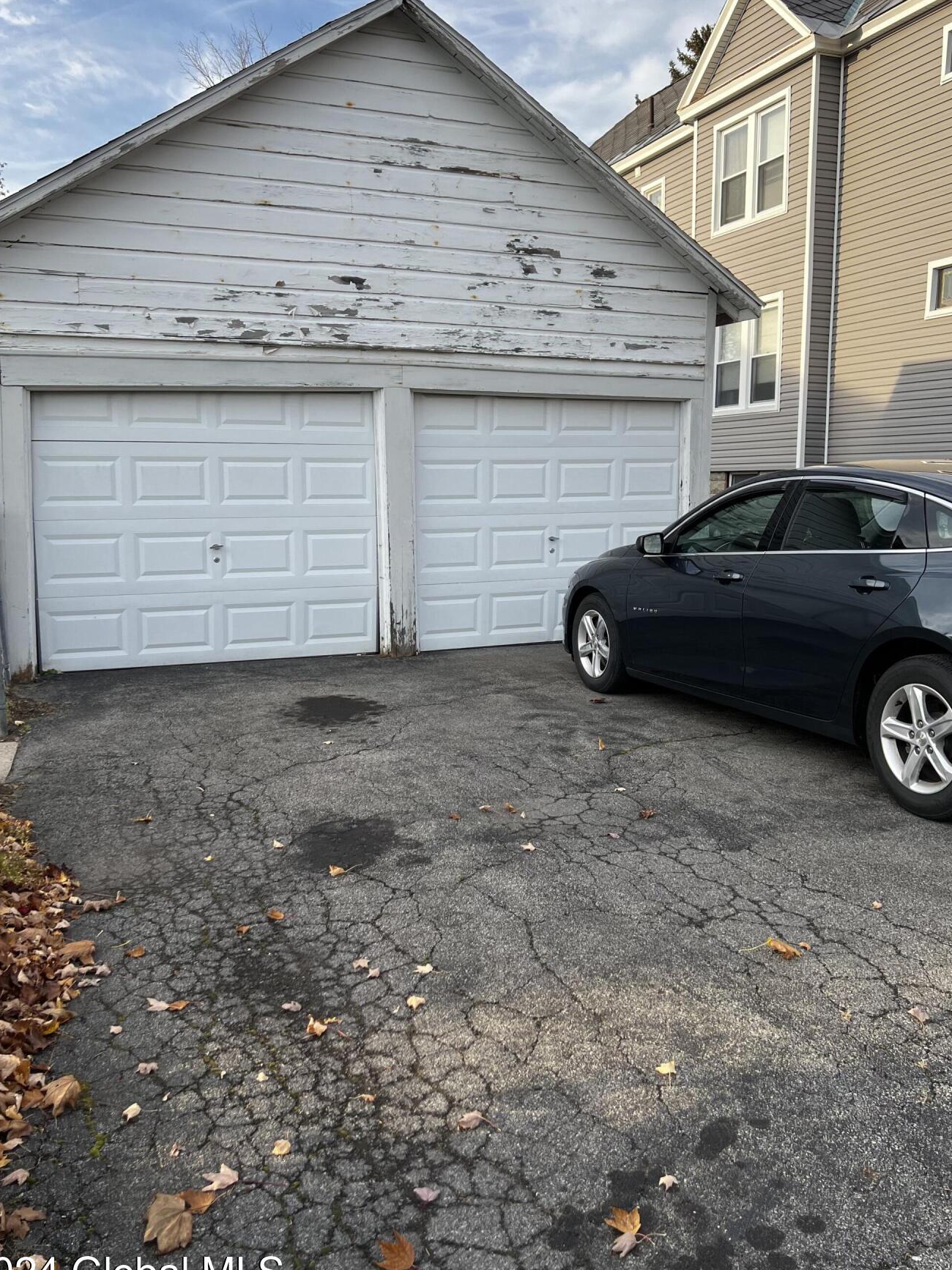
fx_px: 1100
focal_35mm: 30
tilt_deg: -6.9
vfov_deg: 59.9
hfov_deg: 46.8
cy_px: 607
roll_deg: -0.5
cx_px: 483
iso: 50
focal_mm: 5.7
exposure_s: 1/991
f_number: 1.5
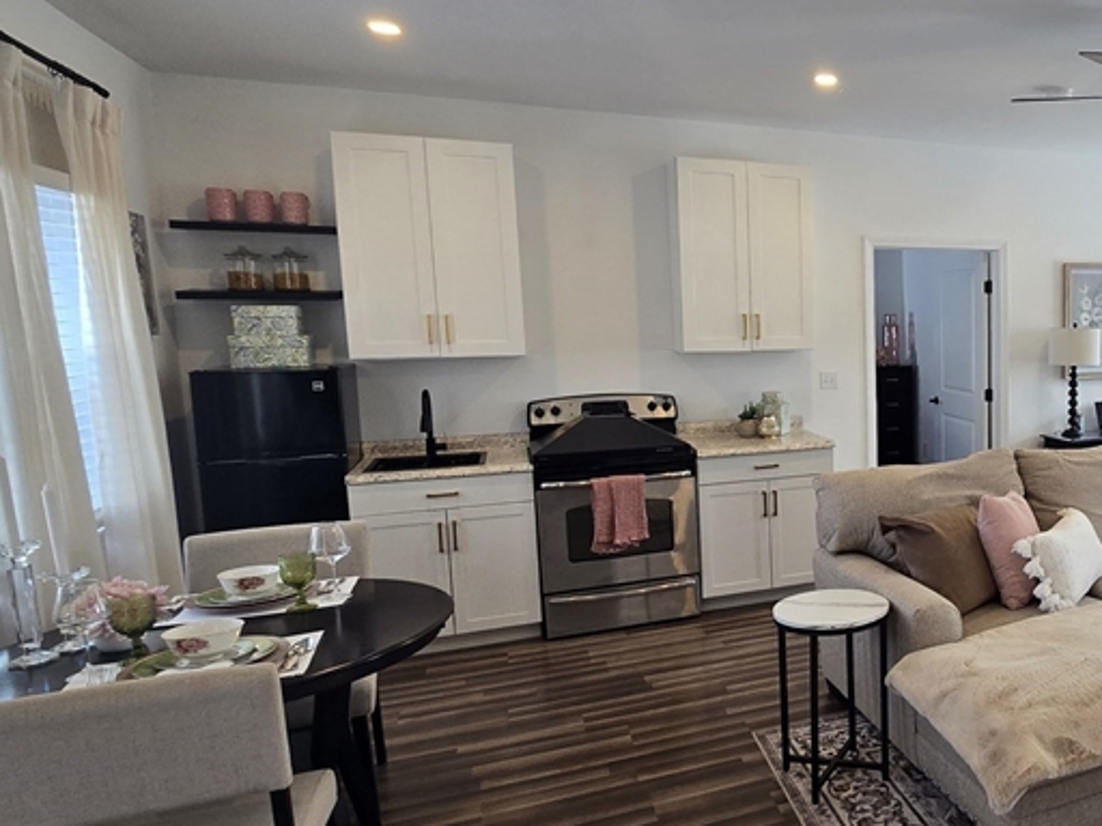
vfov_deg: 53.1
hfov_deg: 58.1
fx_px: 828
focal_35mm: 26
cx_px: 981
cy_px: 413
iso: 64
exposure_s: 1/60
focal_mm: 2.2
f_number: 2.2
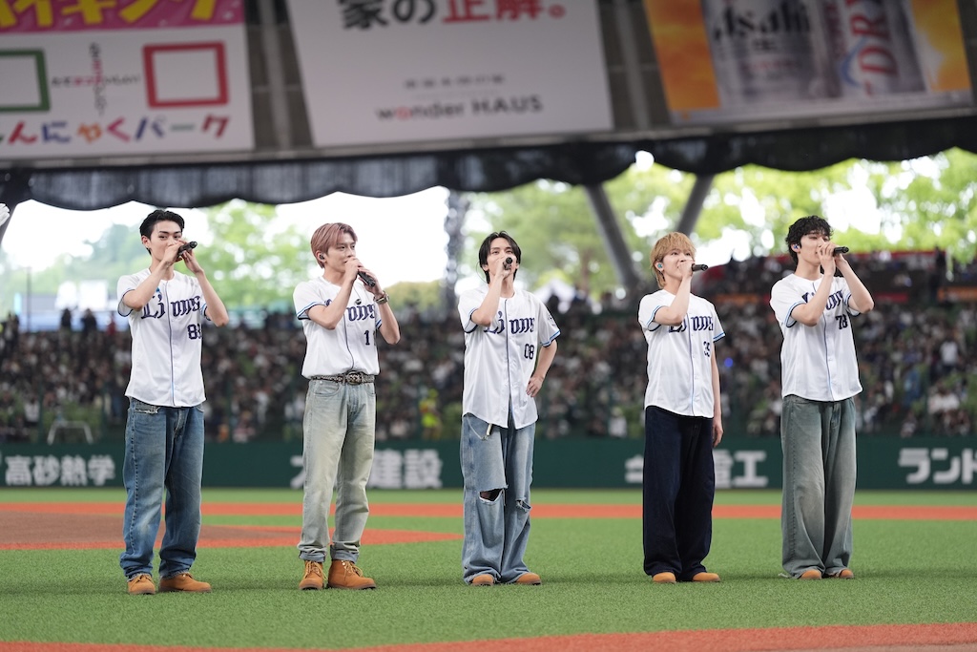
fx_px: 4044
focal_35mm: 149
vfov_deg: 9.2
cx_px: 488
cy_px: 326
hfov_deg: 13.8
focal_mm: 149
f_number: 2.8
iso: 1600
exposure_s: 1/1250
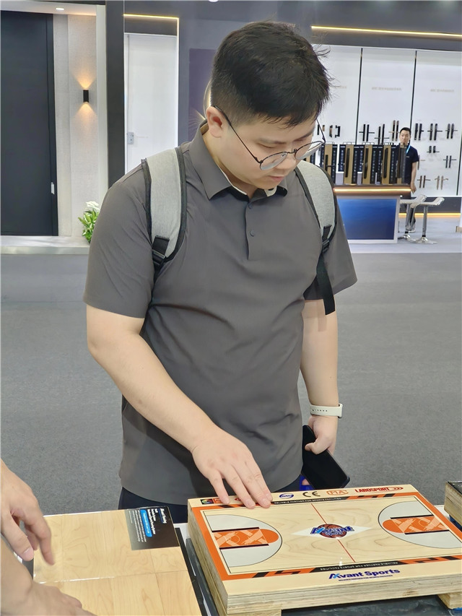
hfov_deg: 30.9
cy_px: 308
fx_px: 836
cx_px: 231
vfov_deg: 40.4
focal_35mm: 47
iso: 249
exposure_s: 1/100
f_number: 1.98
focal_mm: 6.7
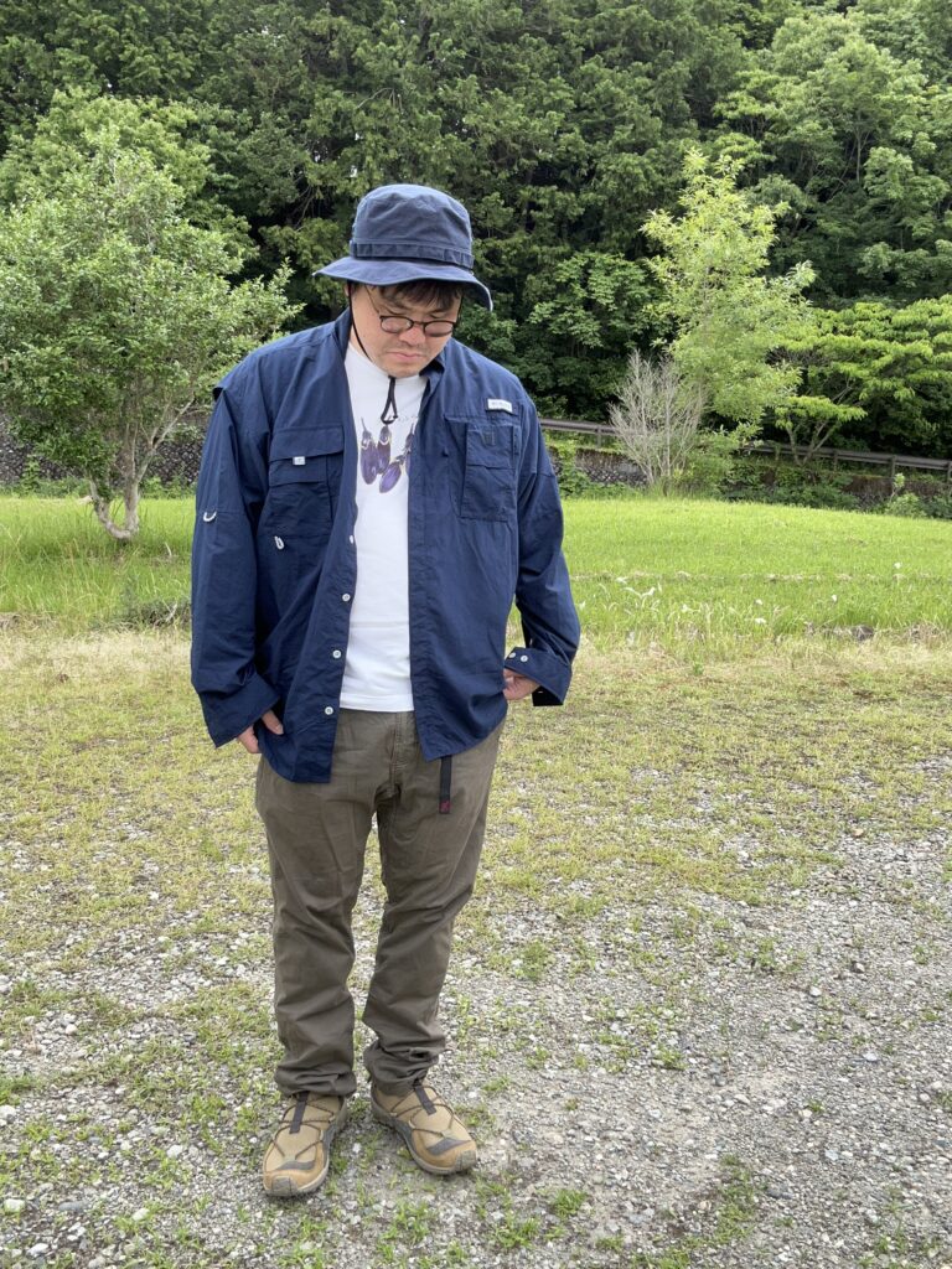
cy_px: 634
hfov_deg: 46.8
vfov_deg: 60.0
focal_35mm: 30
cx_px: 476
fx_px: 1100
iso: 25
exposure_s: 1/381
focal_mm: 2.69
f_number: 1.9
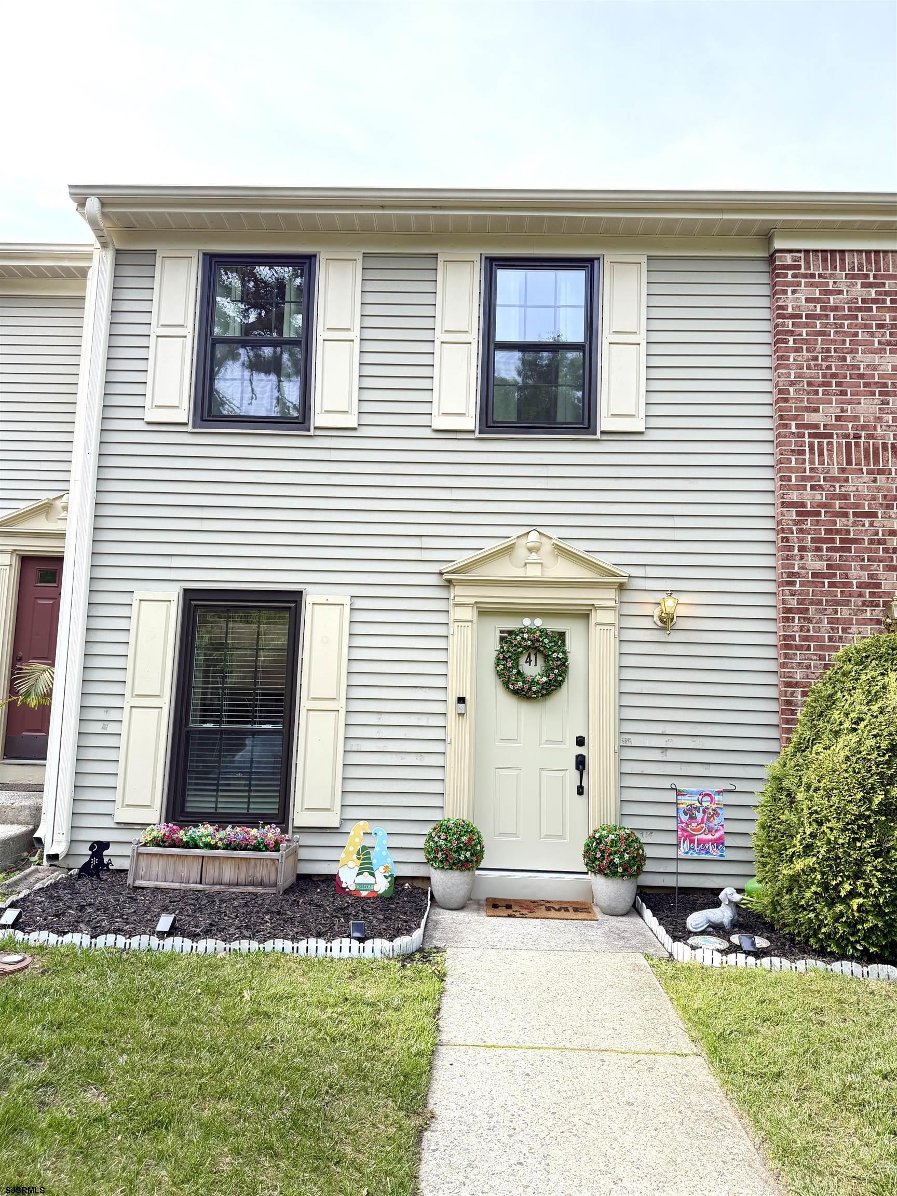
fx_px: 829
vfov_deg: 71.6
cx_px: 448
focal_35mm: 24
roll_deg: -1.5
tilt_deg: +7.3
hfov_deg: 56.8
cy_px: 598
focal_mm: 6.76
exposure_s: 1/543
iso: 100
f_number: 1.78
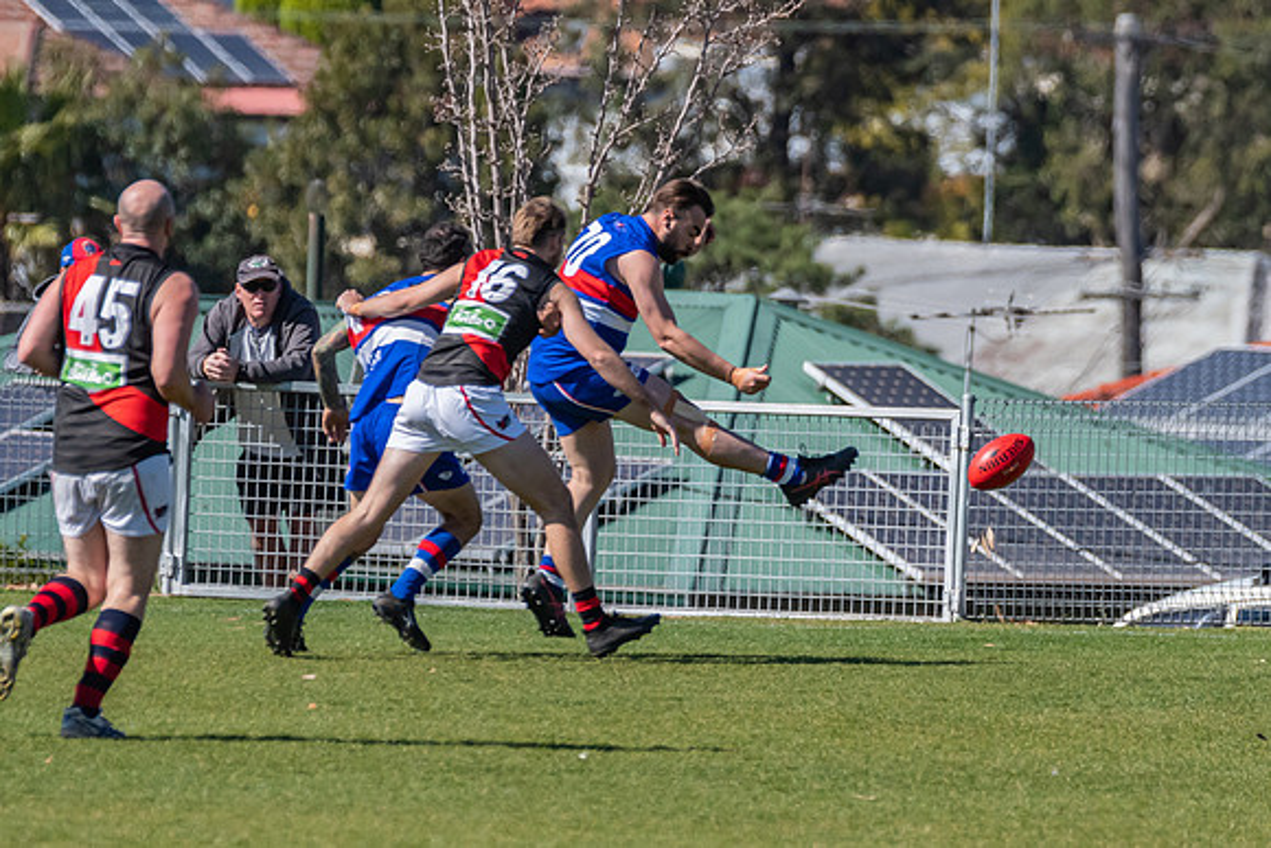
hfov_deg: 2.3
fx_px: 31647
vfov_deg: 1.5
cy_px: 464
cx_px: 903
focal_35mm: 896
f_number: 8
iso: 800
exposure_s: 1/4000
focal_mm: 420
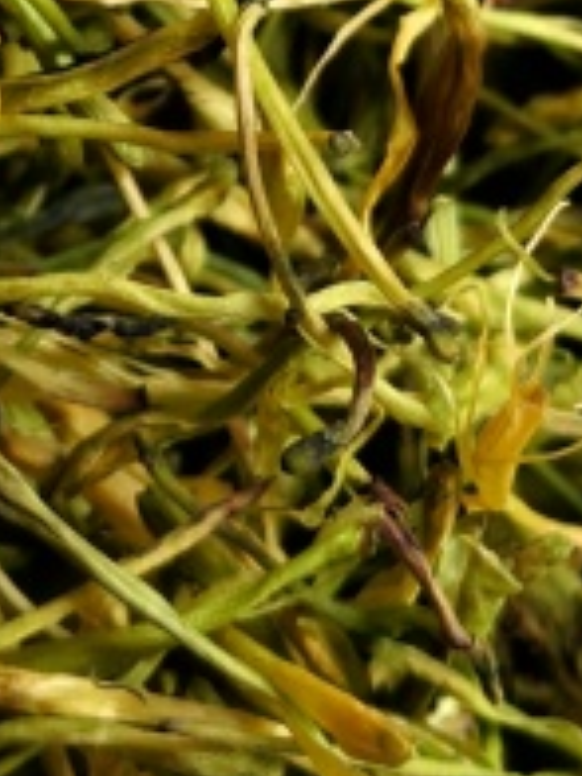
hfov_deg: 10.1
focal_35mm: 147
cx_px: 139
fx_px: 3295
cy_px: -228
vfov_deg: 13.0
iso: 64
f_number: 1.9
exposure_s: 1/50
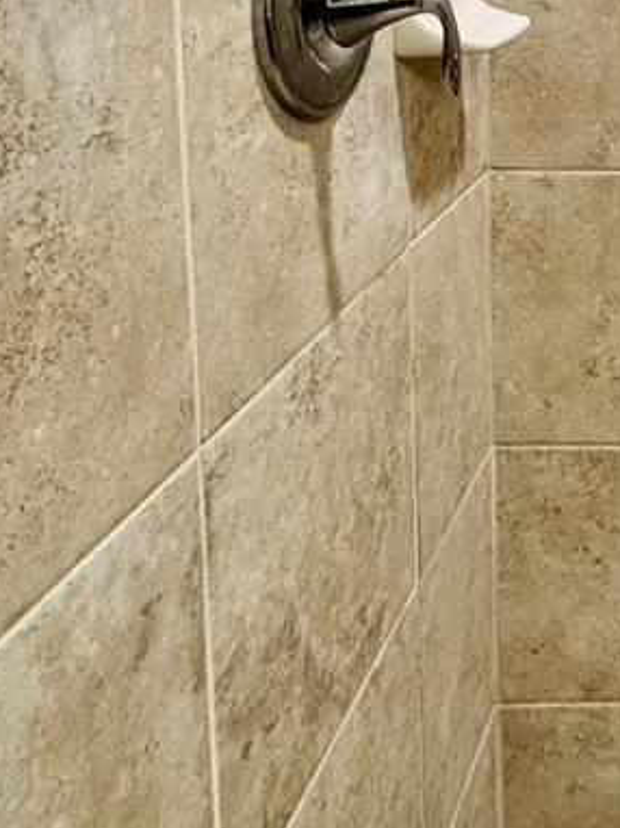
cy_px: -4
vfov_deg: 38.1
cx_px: 861
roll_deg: -0.8
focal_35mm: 44
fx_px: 1052
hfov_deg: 26.4
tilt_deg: -6.9
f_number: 2.2
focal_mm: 2.22
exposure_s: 1/60
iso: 250
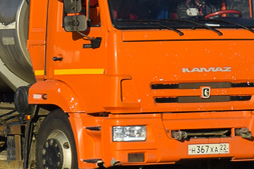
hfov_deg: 6.9
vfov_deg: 4.6
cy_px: -64
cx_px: -15
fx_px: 2111
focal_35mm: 299
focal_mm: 42
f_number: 5
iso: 100
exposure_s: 1/800
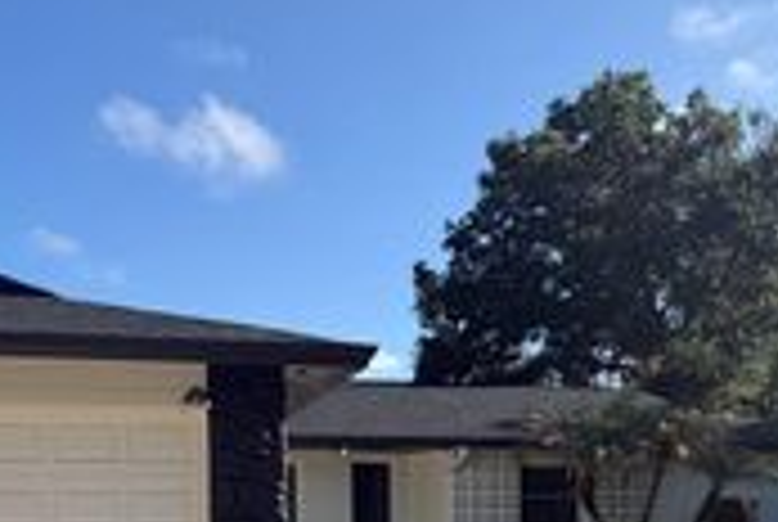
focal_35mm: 42
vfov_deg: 29.0
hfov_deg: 46.3
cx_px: 351
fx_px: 909
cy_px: 574
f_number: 2.2
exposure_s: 1/820
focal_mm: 2.22
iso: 20
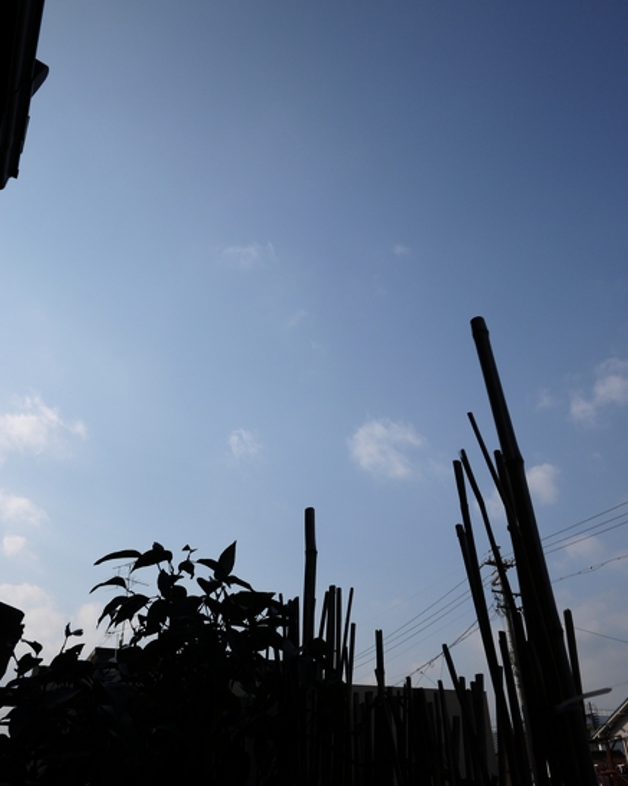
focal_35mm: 30
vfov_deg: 58.7
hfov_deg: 48.5
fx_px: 698
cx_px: 315
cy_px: 364
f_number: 8
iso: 100
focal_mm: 14
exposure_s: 1/640
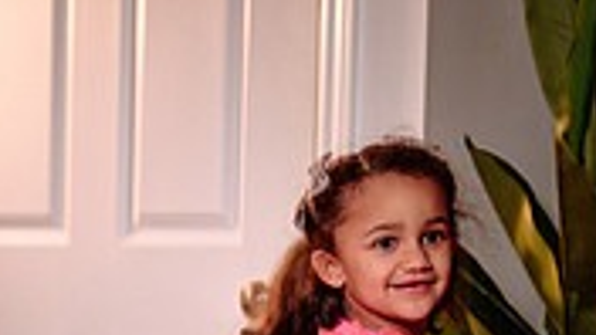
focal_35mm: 217
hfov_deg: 9.8
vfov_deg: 5.5
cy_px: 556
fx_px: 3429
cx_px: -102
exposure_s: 1/200
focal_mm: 56
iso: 500
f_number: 3.2
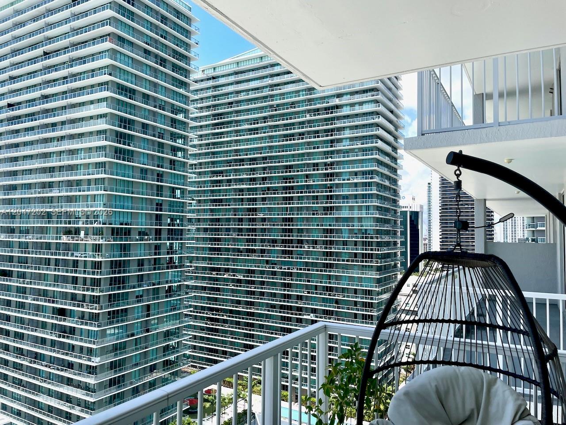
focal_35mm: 26
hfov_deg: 67.3
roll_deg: -0.6
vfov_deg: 53.1
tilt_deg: +3.7
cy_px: 212
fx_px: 425
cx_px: 283
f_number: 1.6
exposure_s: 1/2398
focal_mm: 4.2
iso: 32
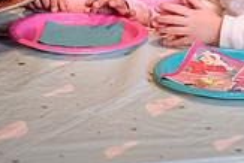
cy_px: 5
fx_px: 1316
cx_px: 95
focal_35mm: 194
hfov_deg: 10.6
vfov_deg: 7.1
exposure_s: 1/100
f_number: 4
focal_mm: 49
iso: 800
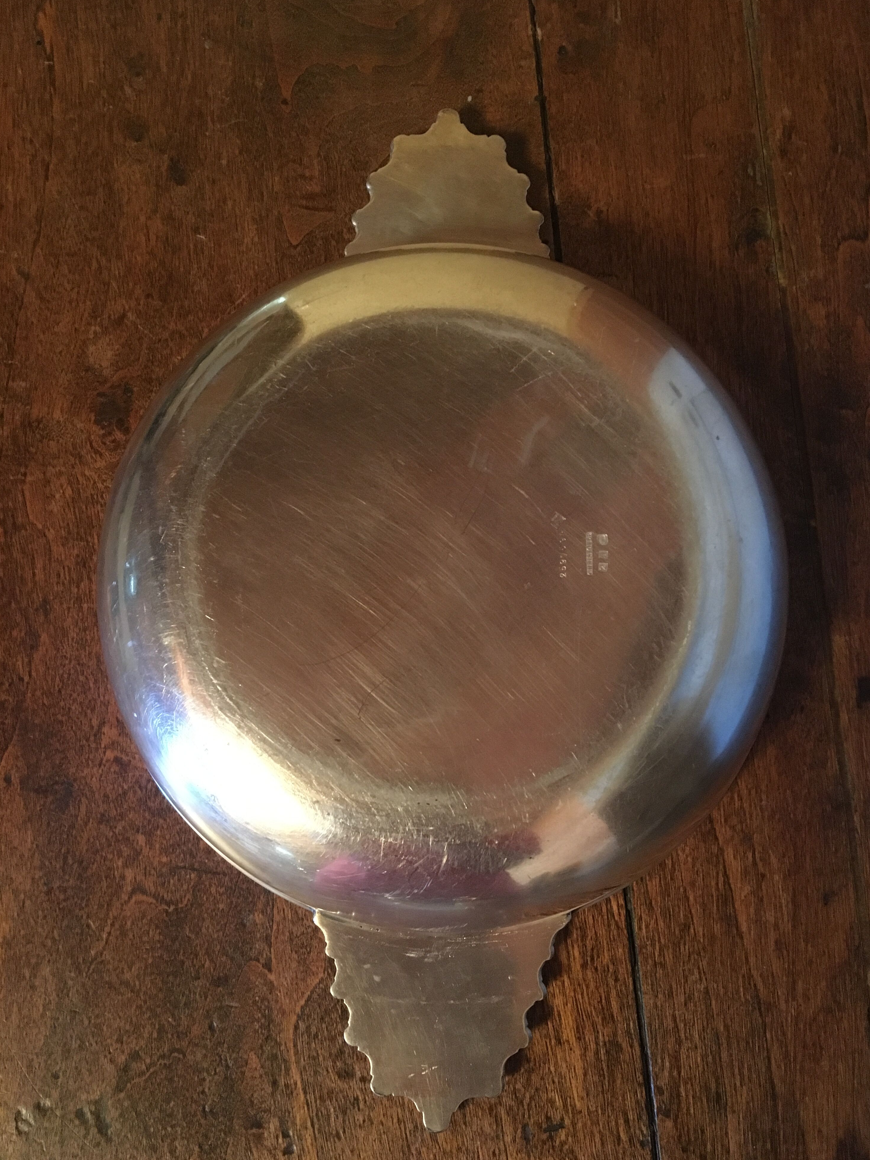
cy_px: 593
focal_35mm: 30
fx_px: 1005
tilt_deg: -80.5
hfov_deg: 46.8
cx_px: 449
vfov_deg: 60.0
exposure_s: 1/17
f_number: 2.2
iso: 500
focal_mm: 4.15
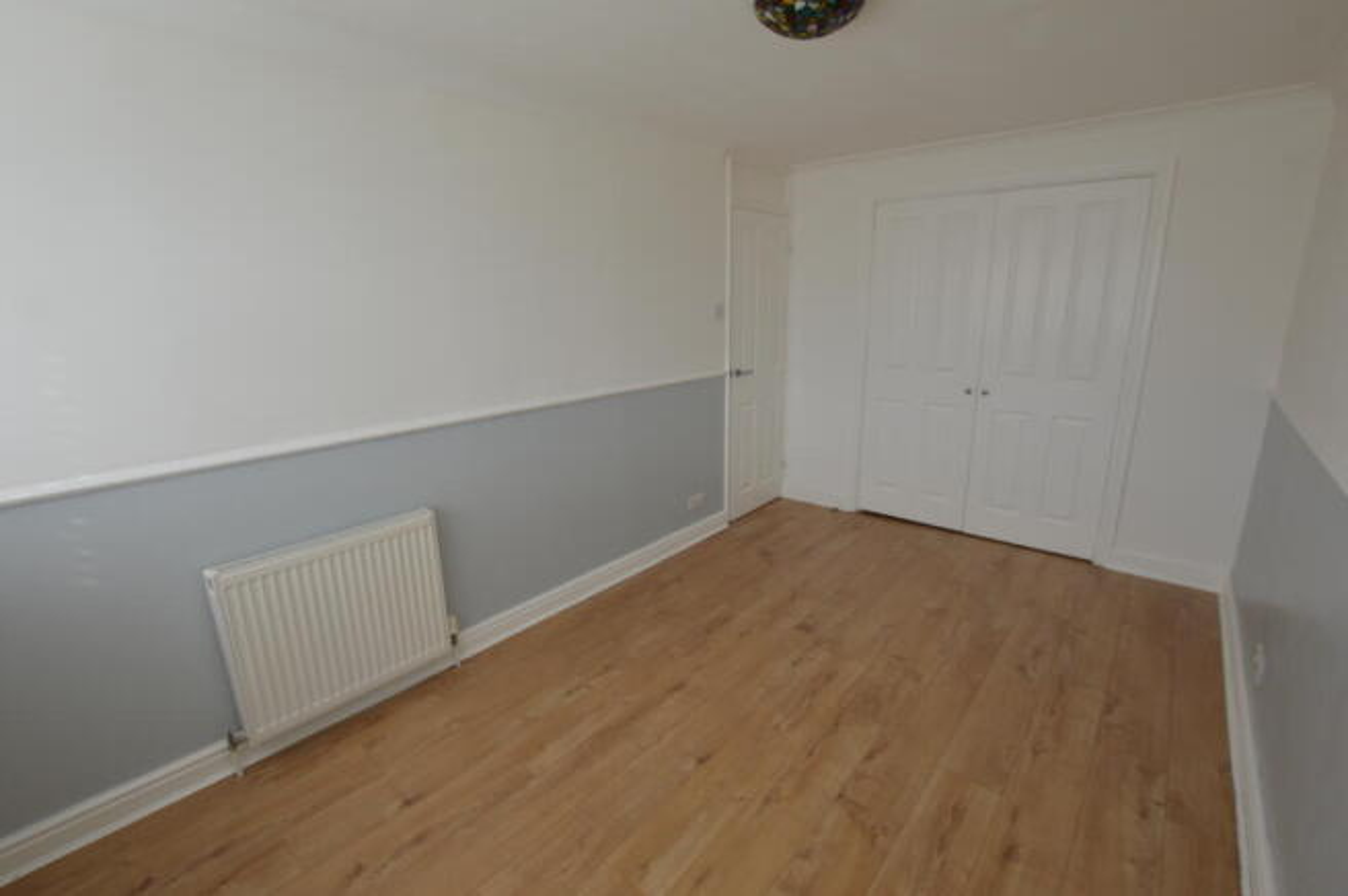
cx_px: 674
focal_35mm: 15
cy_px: 448
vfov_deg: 77.2
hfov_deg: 100.4
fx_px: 561
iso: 160
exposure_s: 1/60
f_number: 5.6
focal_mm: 10
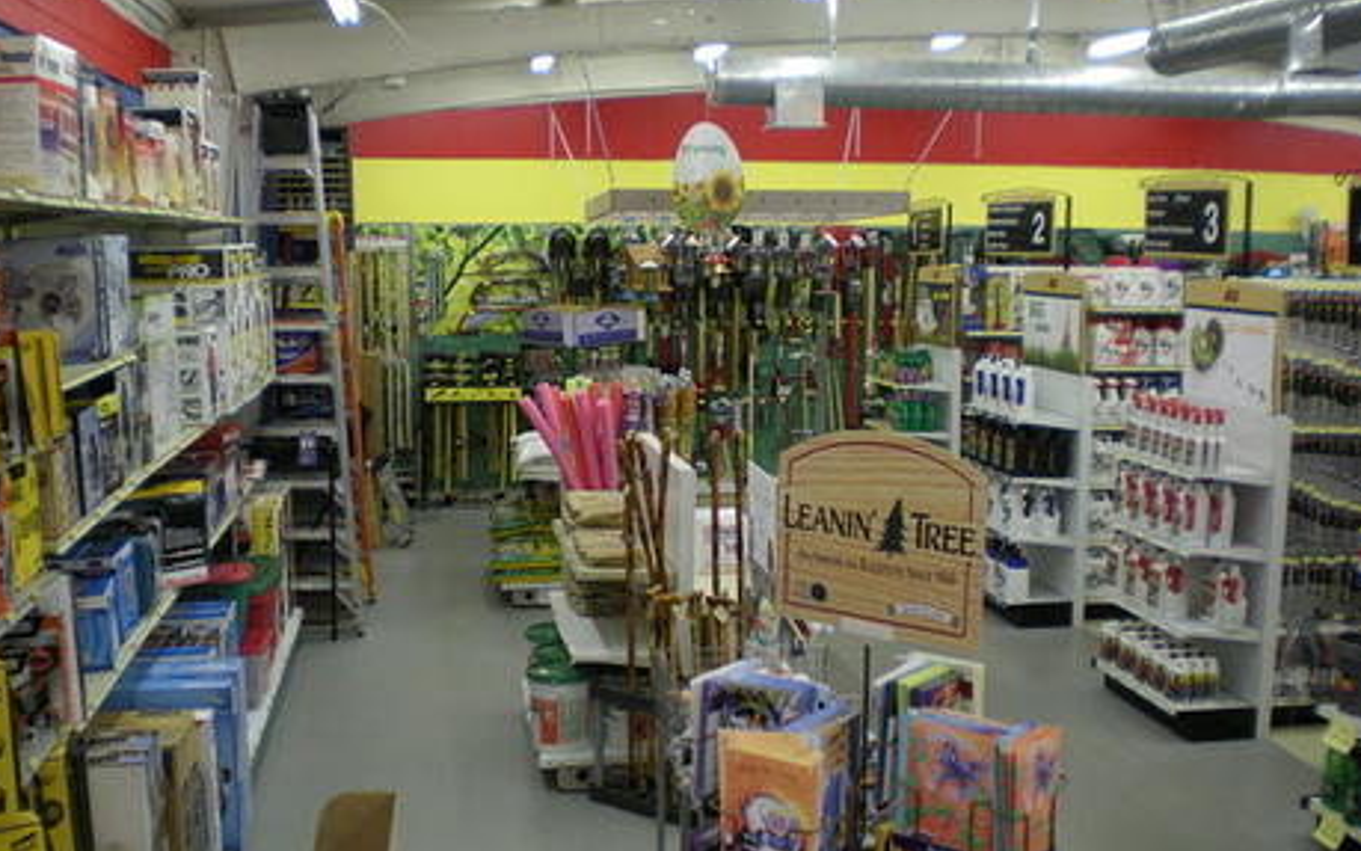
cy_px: 474
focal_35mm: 41
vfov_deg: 31.2
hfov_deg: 48.2
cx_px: 675
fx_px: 1521
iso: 200
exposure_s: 1/49
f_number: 3.1
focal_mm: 6.3
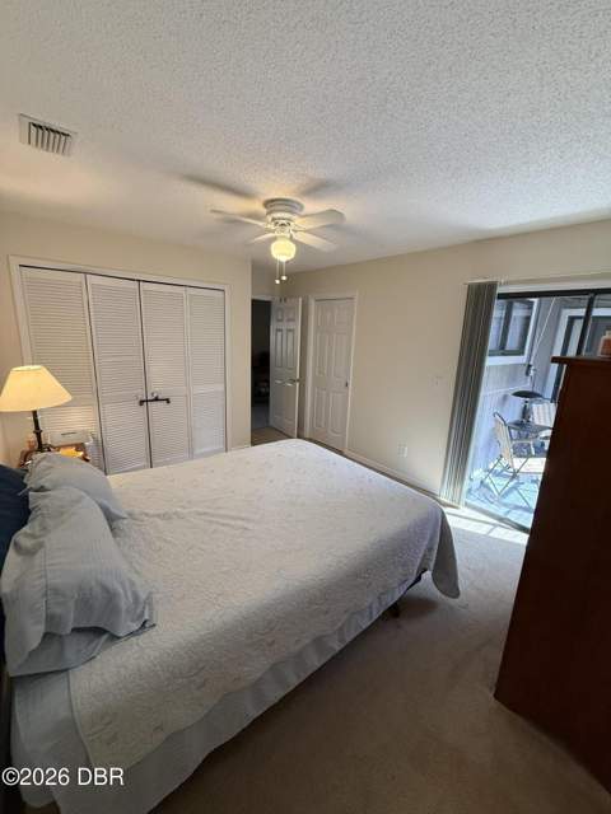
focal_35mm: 14
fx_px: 329
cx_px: 306
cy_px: 407
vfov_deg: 102.1
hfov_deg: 85.7
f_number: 2.2
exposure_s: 1/120
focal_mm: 2.22
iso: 250
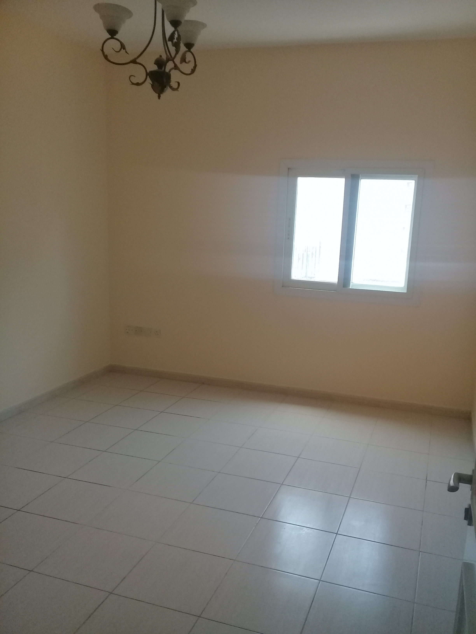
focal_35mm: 31
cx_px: 238
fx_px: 568
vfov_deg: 58.4
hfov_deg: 45.4
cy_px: 317
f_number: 2.2
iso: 160
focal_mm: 3.3
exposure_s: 1/40
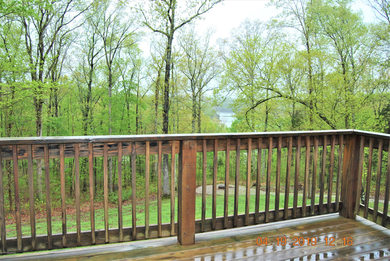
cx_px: 195
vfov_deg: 48.0
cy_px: 130
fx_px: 293
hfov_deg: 67.3
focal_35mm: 27
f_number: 5
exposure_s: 1/200
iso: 100
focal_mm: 18
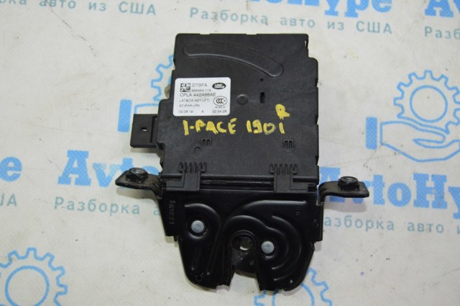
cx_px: 230
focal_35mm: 48
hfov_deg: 41.2
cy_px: 153
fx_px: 613
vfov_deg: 28.0
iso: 640
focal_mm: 32
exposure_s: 1/60
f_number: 4.5
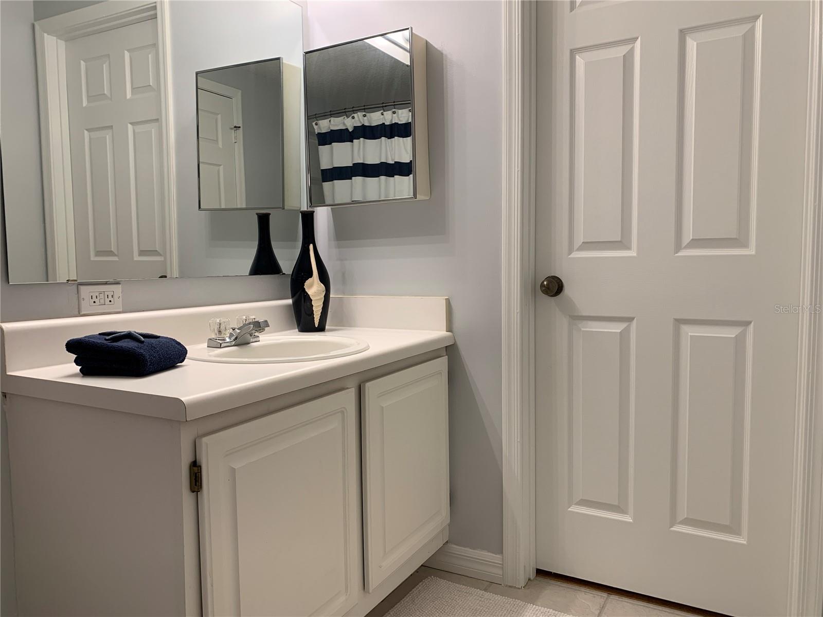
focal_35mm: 26
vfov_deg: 53.1
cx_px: 412
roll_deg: +0.8
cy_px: 308
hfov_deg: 67.3
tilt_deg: -4.9
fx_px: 618
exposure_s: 1/60
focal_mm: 4.25
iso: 50
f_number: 1.8
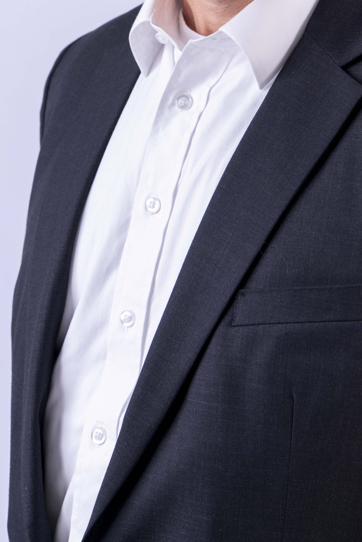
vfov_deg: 13.7
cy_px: -23
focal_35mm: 147
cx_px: 255
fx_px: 2217
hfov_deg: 9.3
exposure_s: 1/160
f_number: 7.1
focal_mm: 70
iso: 125
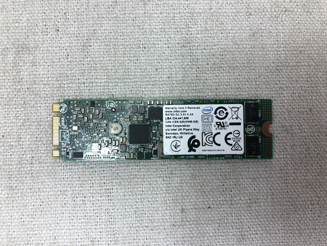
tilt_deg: -87.9
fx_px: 265
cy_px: 123
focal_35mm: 28
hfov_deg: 63.4
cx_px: 164
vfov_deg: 49.7
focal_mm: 3.99
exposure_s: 1/120
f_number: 1.8
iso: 50
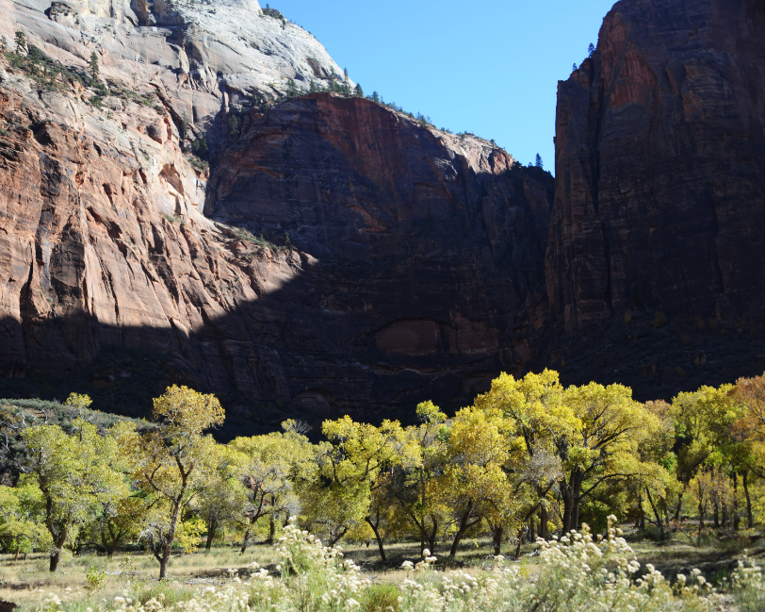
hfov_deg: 48.8
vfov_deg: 40.1
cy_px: 309
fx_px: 837
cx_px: 301
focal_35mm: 37
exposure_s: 1/1250
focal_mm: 32
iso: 250
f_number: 3.8
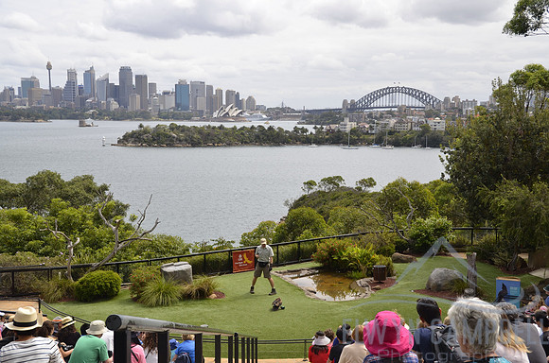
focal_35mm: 42
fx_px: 639
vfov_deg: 31.7
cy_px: 182
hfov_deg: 46.5
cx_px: 274
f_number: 8
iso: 125
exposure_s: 1/250
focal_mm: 28
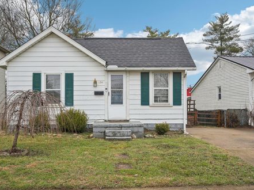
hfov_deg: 51.3
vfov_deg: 39.6
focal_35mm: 36
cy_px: 95
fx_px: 264
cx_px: 111
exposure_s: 1/250
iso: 100
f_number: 8
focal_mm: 33
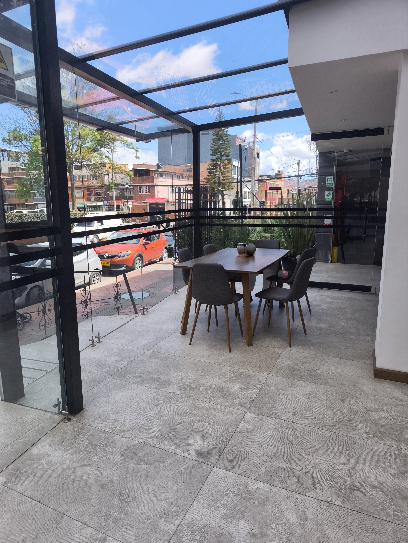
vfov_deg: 73.9
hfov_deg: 58.9
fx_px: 361
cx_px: 204
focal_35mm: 23
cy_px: 272
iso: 64
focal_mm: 6.57
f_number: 1.6
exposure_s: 1/1598
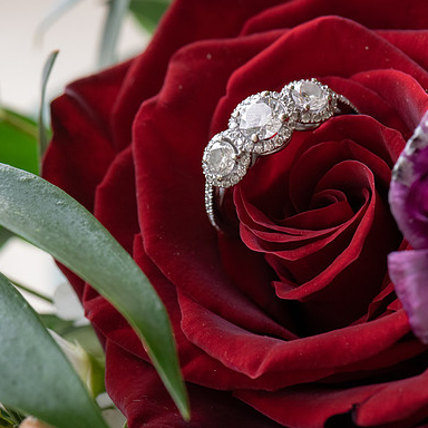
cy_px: 213
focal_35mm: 202
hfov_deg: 8.7
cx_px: 247
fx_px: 2826
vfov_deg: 8.7
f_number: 10
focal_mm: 105
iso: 1250
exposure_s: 1/80
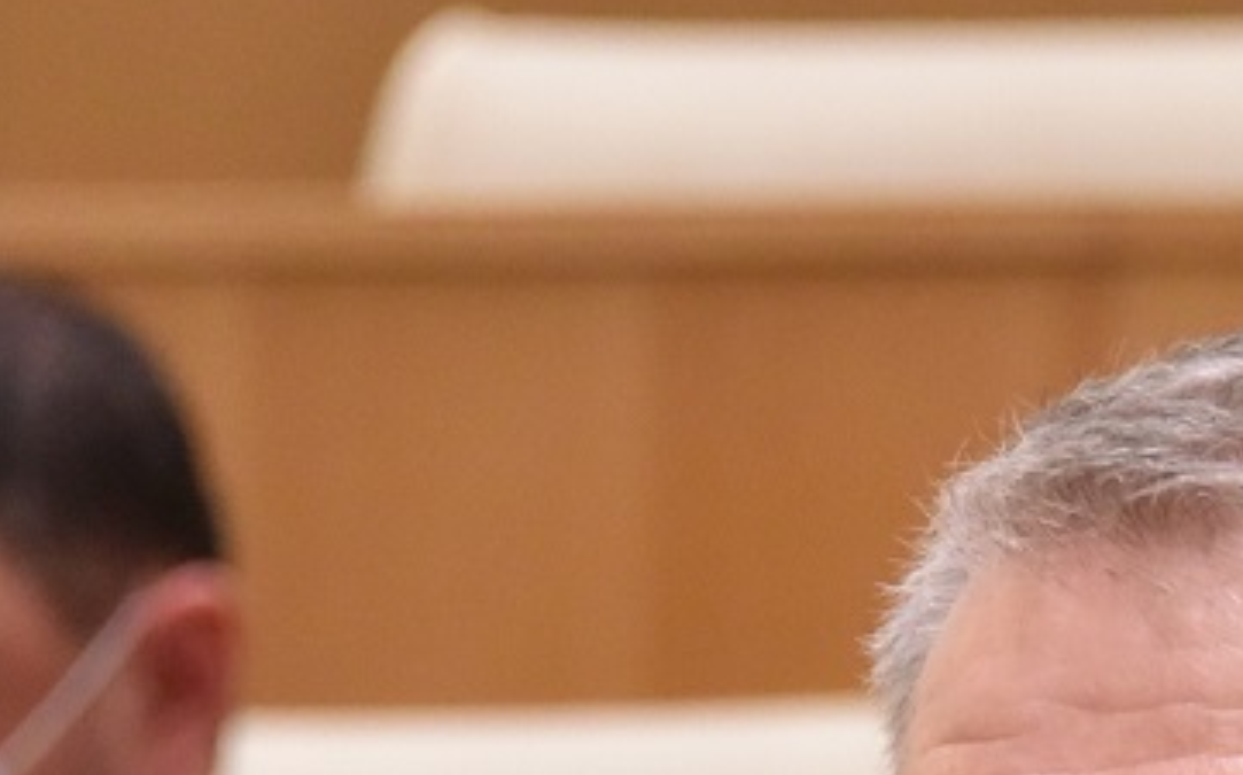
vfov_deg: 1.7
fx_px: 25895
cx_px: 1276
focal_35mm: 765
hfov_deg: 2.7
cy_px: 1188
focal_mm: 200
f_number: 5.6
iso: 6400
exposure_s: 1/160
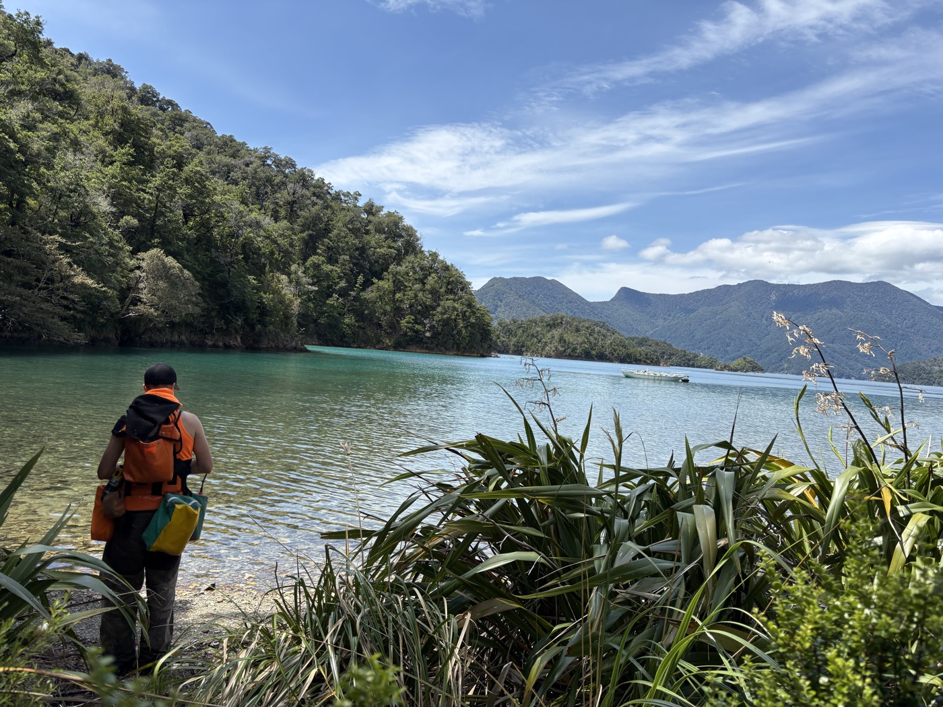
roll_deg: -4.3
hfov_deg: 67.3
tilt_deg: -1.3
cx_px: 472
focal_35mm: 26
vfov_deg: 53.1
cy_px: 354
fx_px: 708
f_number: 1.6
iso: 50
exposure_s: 1/3279
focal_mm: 5.96
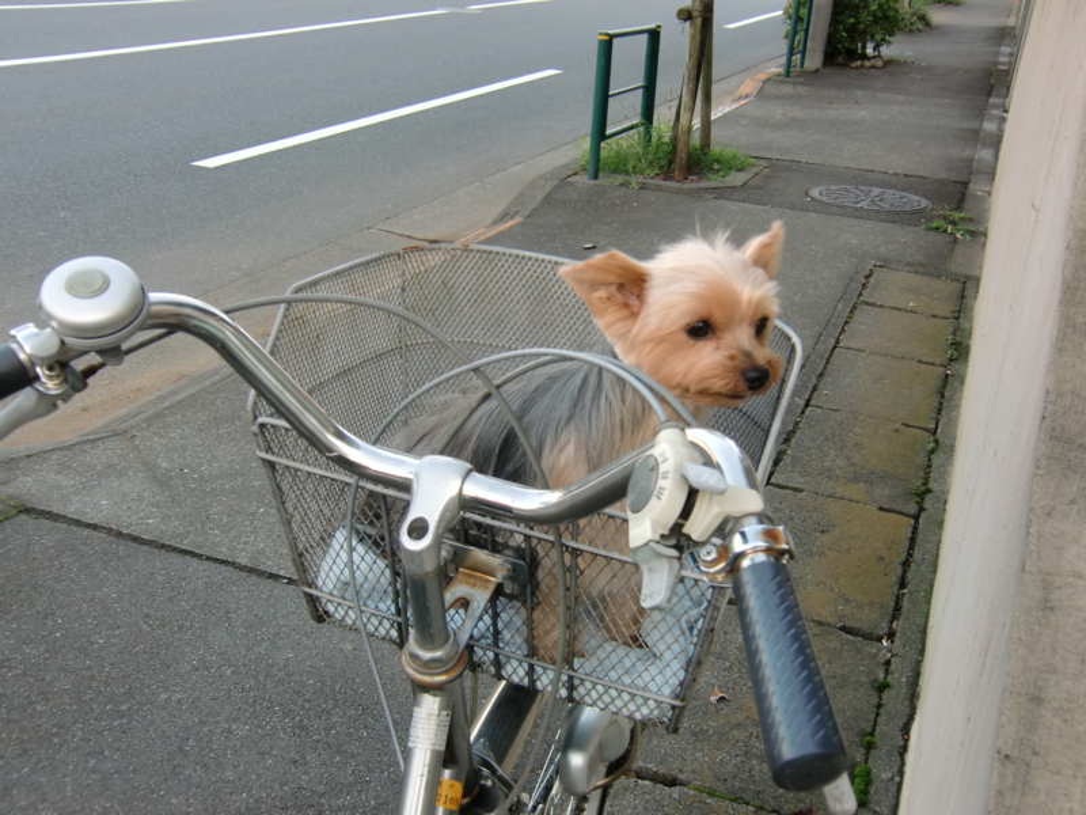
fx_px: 1067
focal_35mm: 34
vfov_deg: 41.8
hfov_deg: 54.0
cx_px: 543
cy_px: 408
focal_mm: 6.1
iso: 80
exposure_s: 1/60
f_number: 3.6
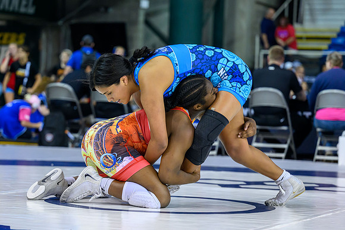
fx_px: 1192
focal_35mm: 124
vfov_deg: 11.0
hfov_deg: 16.4
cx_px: 128
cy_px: 123
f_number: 2.8
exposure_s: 1/800
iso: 3200
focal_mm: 90
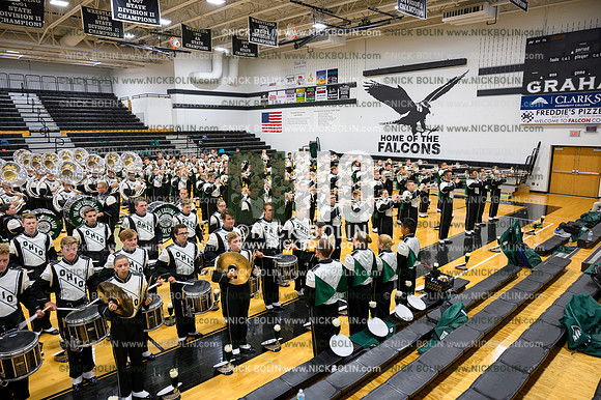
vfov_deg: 53.1
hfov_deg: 73.8
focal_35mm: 24
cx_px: 300
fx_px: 400
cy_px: 200
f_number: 4.5
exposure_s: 1/50
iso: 800
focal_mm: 24
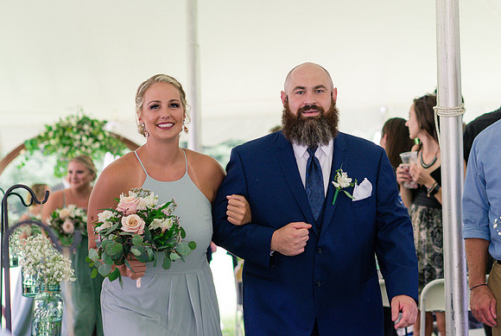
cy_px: 93
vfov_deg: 11.2
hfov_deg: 16.5
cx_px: 363
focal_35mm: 123
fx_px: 1717
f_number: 3.2
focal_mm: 85
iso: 500
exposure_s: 1/200
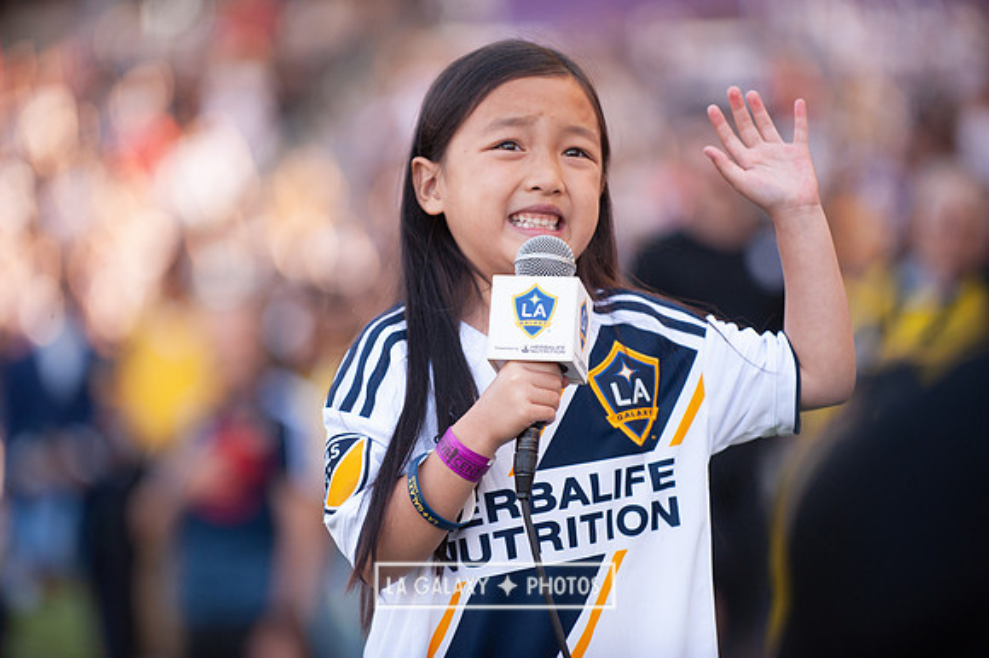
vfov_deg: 7.8
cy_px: 329
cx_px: 494
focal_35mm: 175
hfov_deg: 11.8
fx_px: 4805
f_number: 2.8
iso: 800
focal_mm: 175
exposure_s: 1/1000
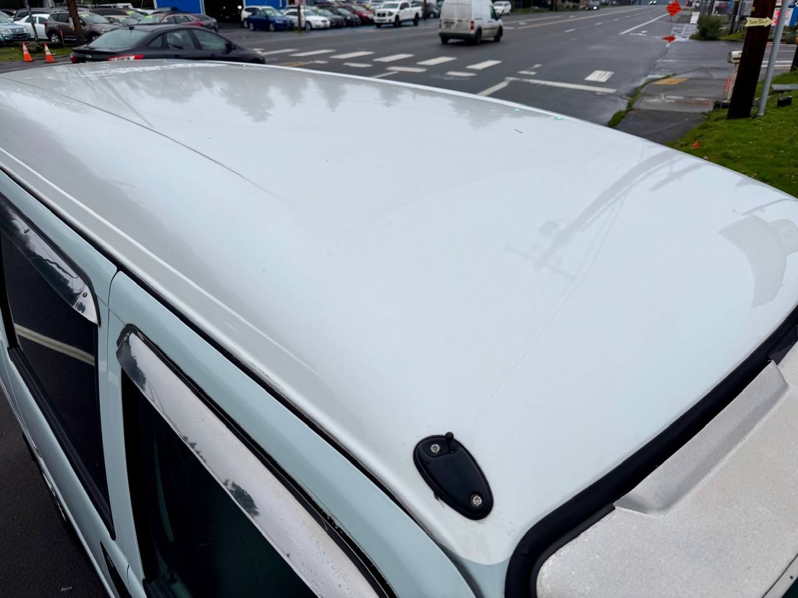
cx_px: 399
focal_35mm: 24
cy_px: 299
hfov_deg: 71.6
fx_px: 553
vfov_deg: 56.8
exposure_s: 1/2525
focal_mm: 6.76
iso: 80
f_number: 1.78
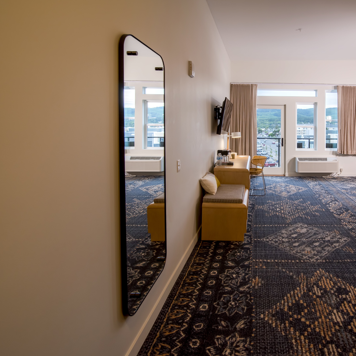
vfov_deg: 72.1
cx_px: 263
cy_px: 182
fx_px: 244
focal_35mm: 21
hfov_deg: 67.9
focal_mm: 16
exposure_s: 1/15
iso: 250
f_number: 8
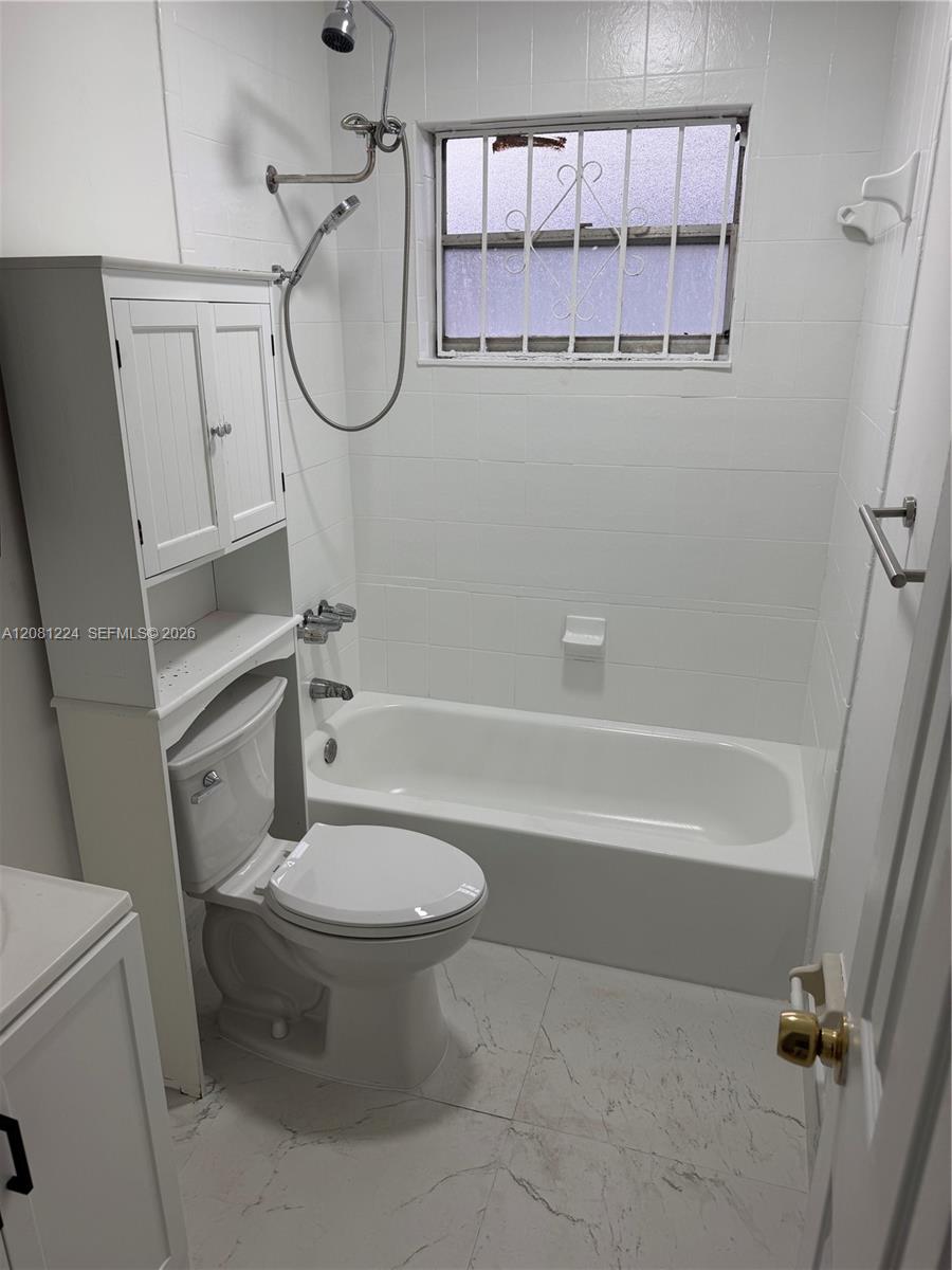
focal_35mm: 24
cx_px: 476
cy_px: 635
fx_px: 880
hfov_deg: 56.8
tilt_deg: -19.9
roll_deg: +0.4
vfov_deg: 71.6
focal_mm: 6.76
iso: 64
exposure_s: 1/120
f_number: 1.78
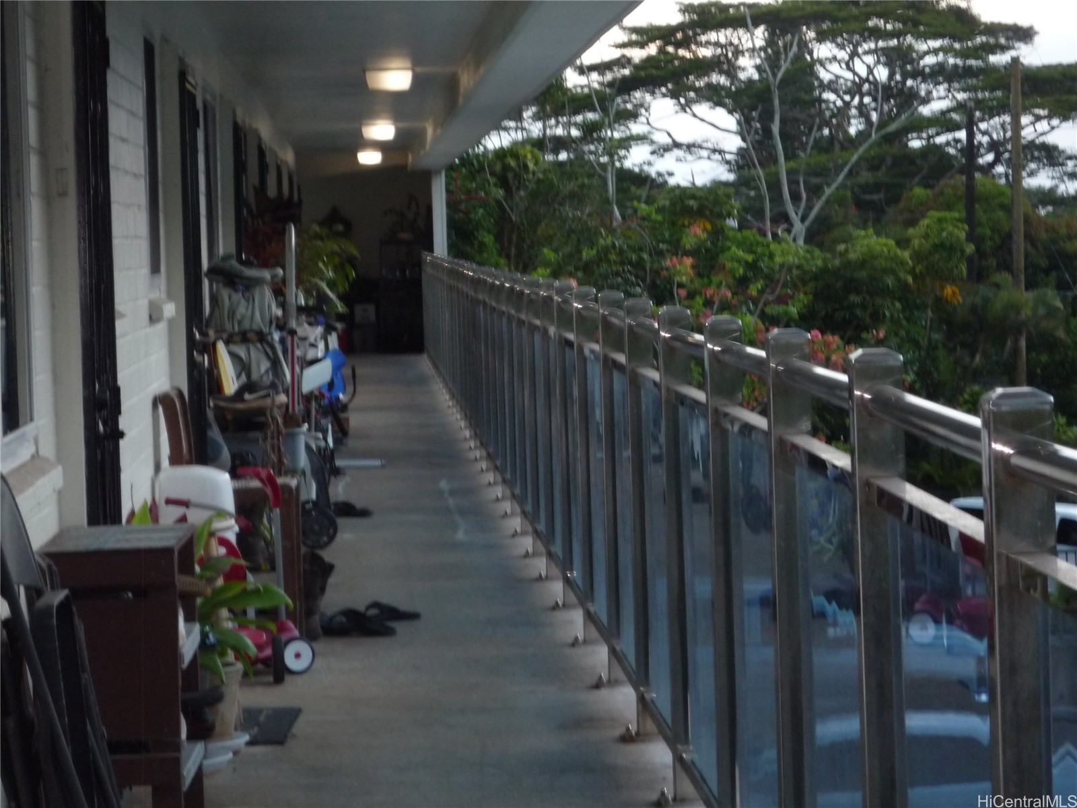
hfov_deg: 16.4
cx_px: 538
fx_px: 3734
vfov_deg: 12.3
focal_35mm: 120
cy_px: 404
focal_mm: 20.8
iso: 250
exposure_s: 1/60
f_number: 5.8
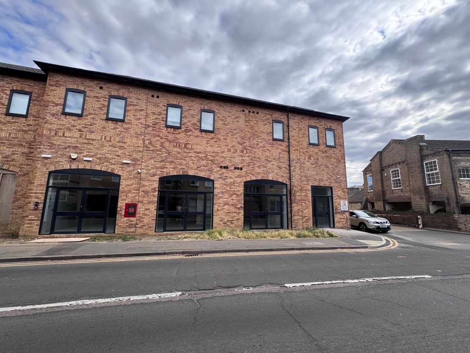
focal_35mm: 14
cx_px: 235
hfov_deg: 102.1
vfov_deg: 85.7
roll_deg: -0.6
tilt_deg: +9.6
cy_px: 176
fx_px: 190
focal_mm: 2.22
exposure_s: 1/525
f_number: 2.2
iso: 50
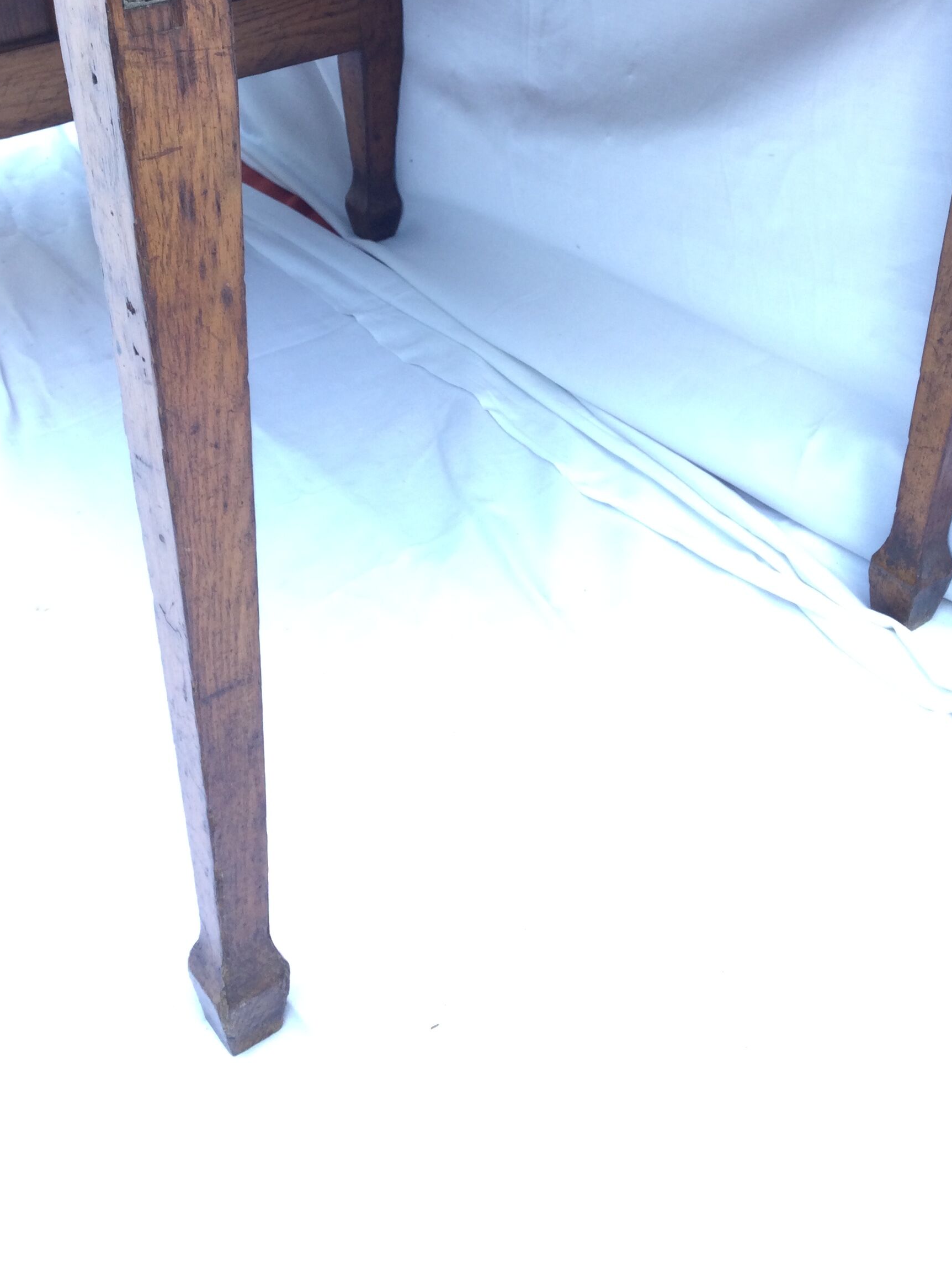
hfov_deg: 32.9
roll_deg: -1.3
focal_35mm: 44
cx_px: 499
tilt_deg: -31.2
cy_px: 374
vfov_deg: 42.1
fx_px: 1613
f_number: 2.4
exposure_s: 1/50
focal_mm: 3.3
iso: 25
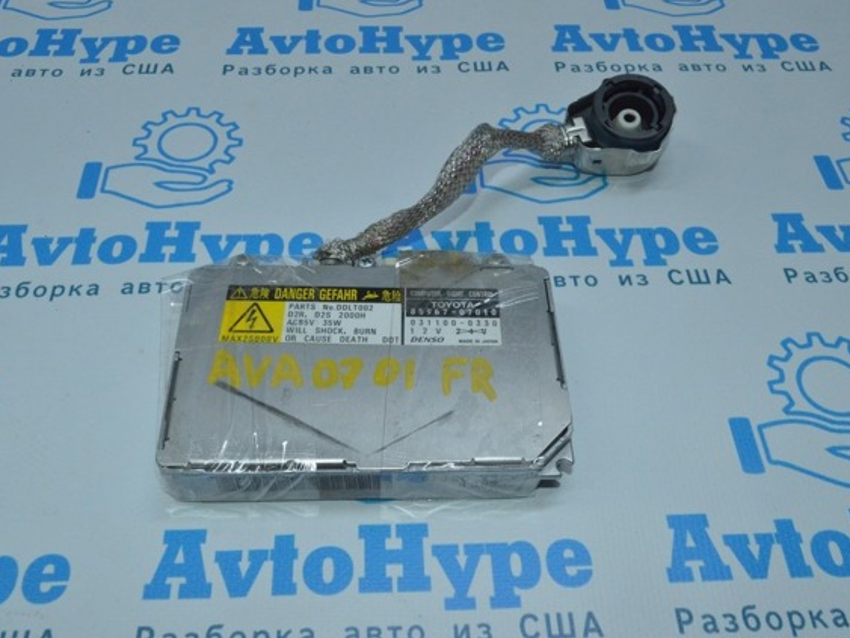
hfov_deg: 51.3
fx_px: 885
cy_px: 319
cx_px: 397
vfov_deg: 39.7
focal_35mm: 36
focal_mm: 22
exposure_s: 1/100
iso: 2000
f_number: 16
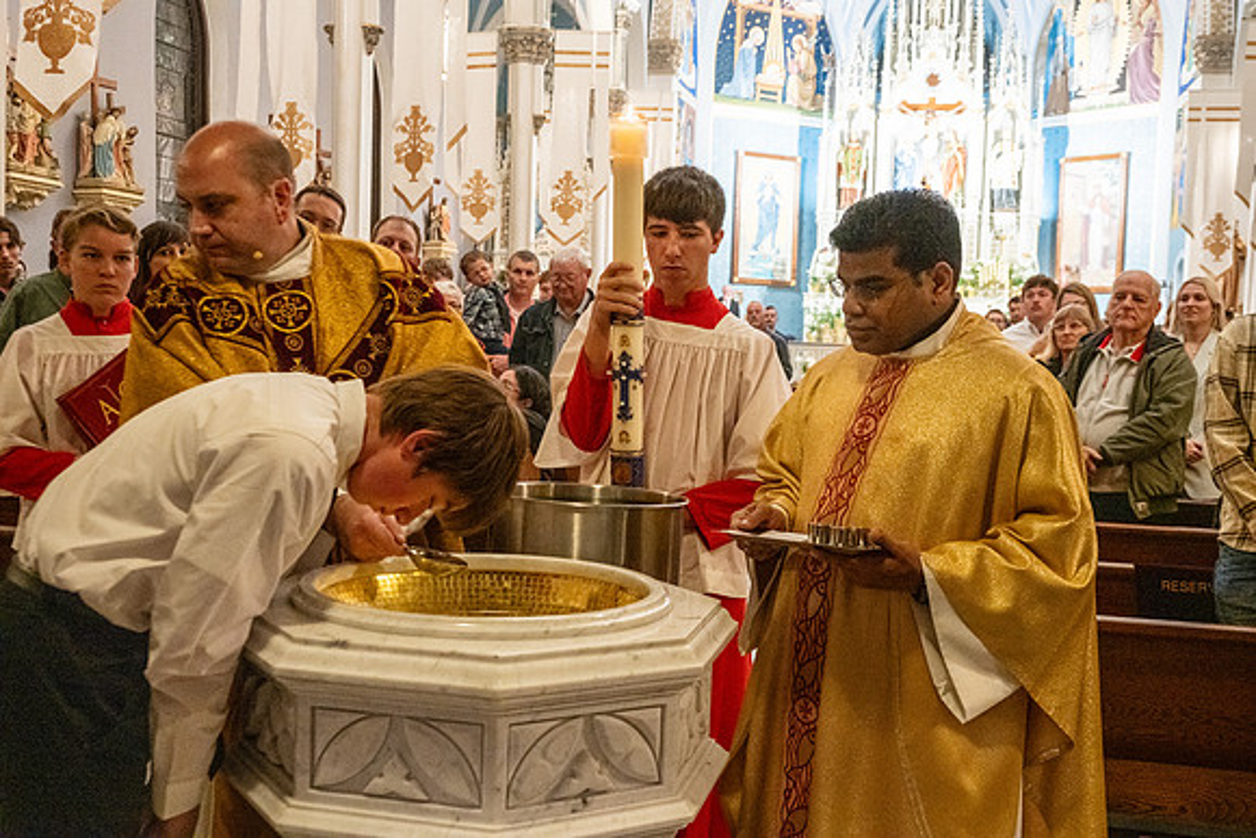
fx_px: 1396
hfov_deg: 48.4
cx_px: 628
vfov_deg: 33.4
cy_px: 419
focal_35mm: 40
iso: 5000
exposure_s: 1/60
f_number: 6.3
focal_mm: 40
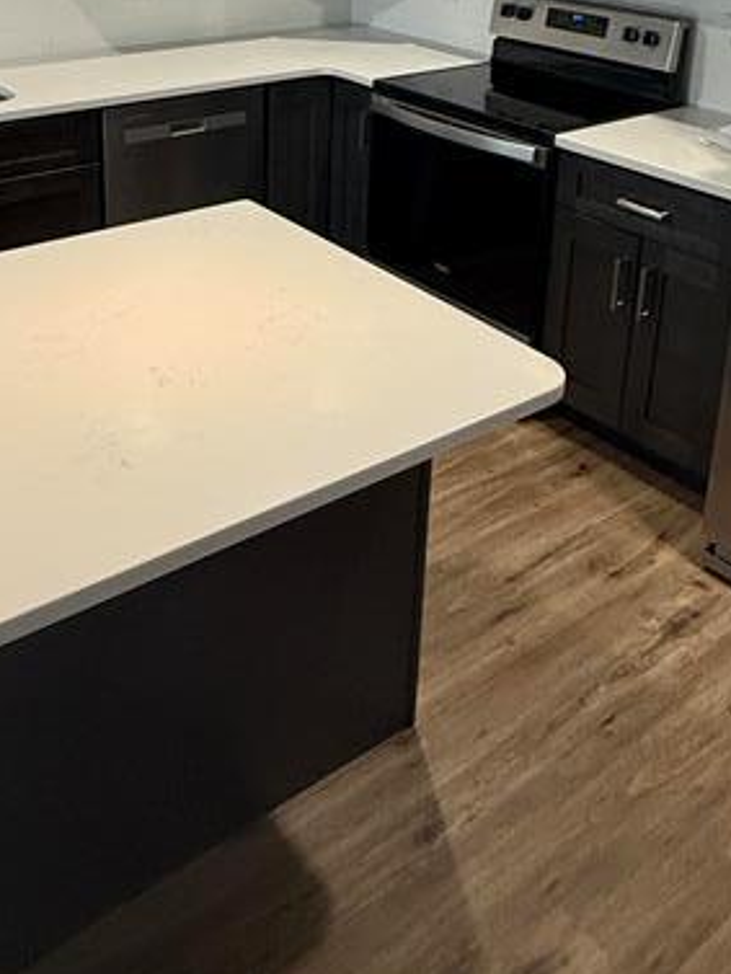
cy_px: 140
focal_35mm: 38
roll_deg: -1.3
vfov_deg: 45.4
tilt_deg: -15.8
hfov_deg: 37.7
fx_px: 1069
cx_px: 328
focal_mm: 2.22
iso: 200
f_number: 2.2
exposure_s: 1/60
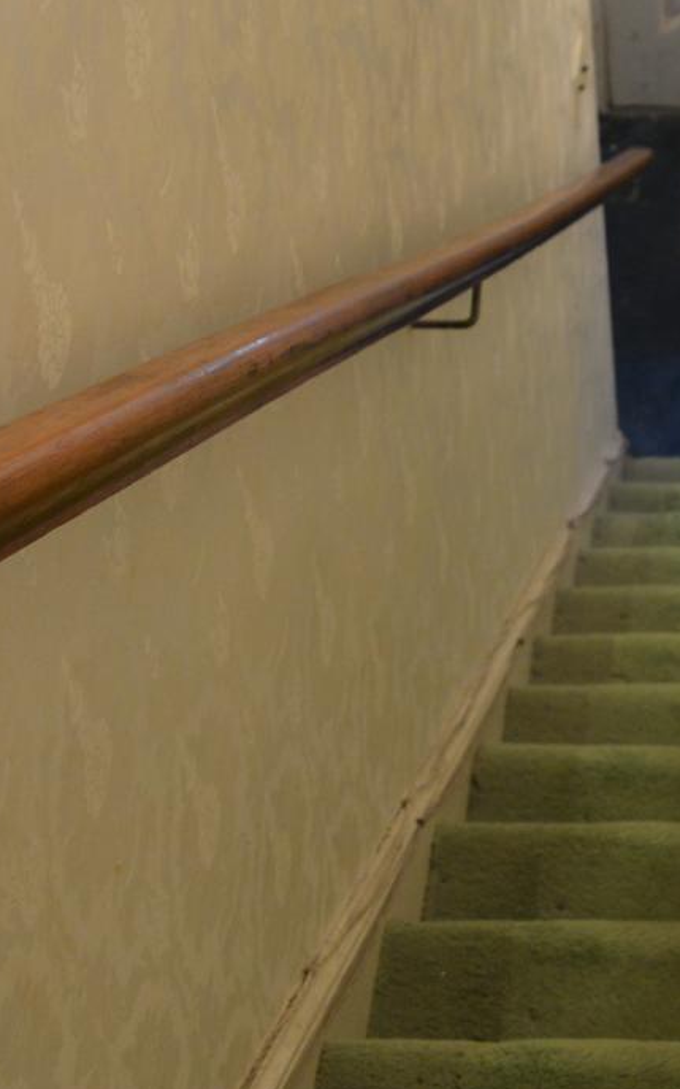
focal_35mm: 82
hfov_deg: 15.4
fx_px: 2433
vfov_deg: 25.0
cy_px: 288
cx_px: 772
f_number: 3.5
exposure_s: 1/60
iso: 560
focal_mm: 18
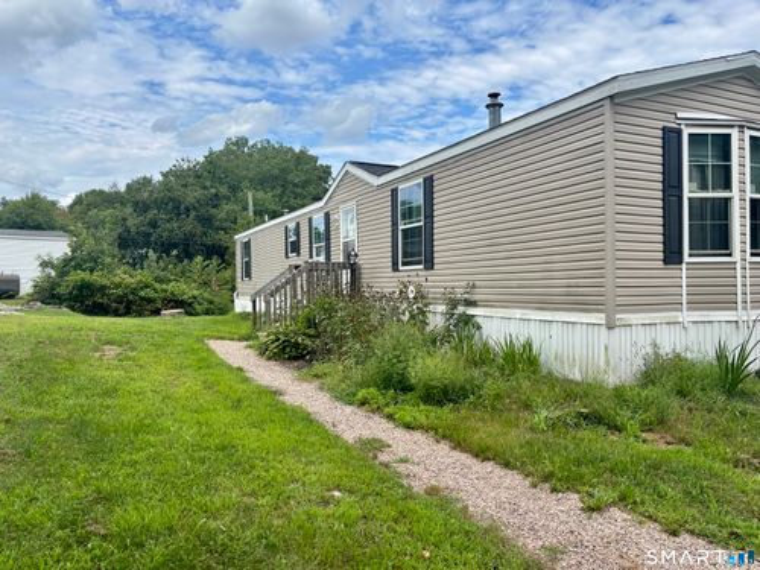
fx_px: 571
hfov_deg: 67.3
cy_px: 285
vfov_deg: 53.1
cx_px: 380
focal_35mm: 26
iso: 50
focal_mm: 5.96
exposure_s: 1/2451
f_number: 1.6
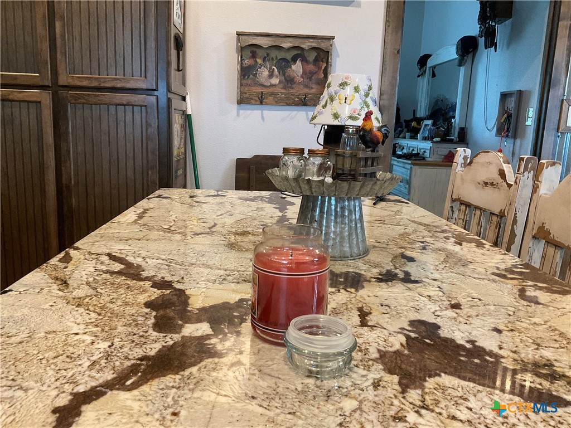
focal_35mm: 29
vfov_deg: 48.2
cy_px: 214
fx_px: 478
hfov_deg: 61.7
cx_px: 286
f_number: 1.8
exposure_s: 1/60
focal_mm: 3
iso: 200
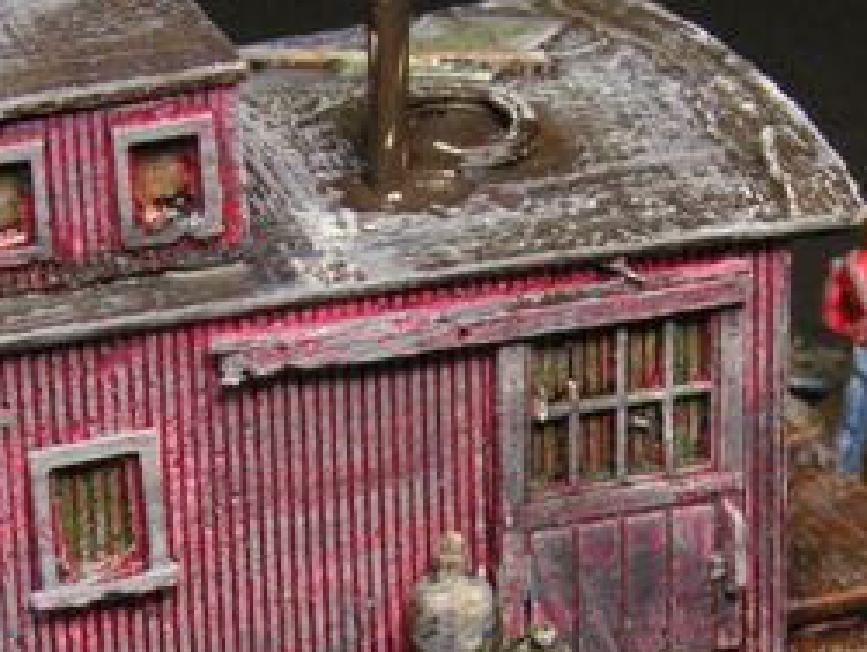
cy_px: 527
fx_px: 5641
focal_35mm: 225
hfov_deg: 8.8
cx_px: 323
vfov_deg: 6.6
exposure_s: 1/6
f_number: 4.7
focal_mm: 14.6
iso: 100
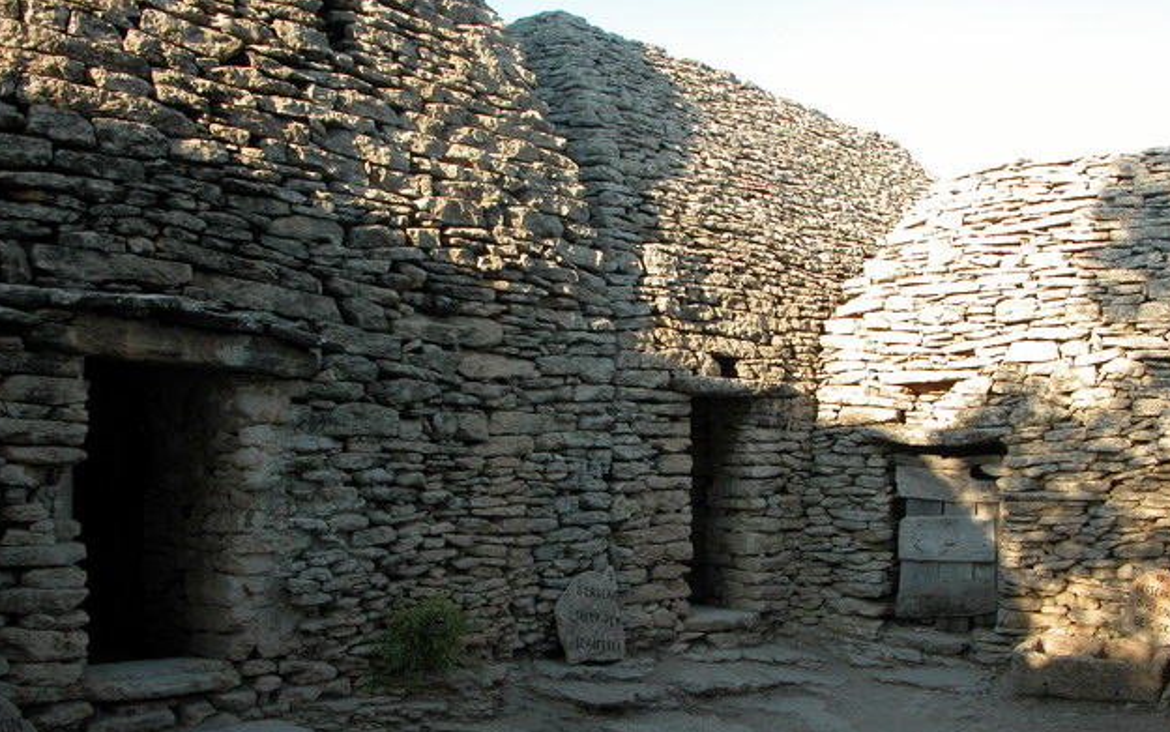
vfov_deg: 33.6
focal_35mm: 38
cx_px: 593
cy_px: 388
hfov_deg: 51.5
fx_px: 1212
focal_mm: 8.9
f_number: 4.5
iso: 100
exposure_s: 1/122
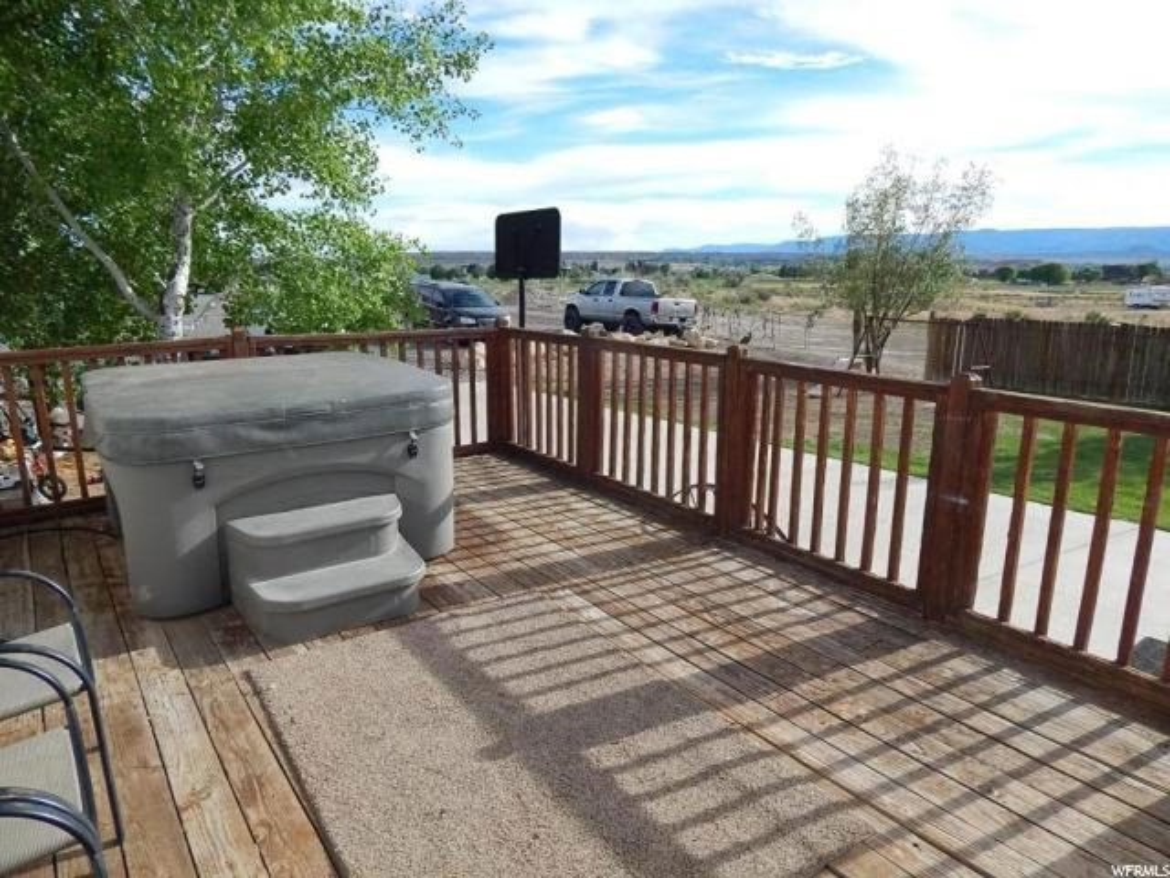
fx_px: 777
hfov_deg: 73.9
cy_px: 439
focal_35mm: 23
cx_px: 585
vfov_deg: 58.9
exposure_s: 1/1000
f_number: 3
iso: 125
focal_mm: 4
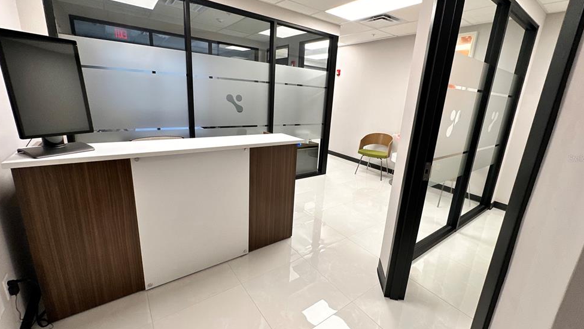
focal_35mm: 16
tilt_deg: -13.7
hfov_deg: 99.4
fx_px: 248
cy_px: 158
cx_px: 299
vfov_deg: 67.1
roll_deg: -3.6
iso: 160
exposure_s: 1/120
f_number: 2.2
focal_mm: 2.22
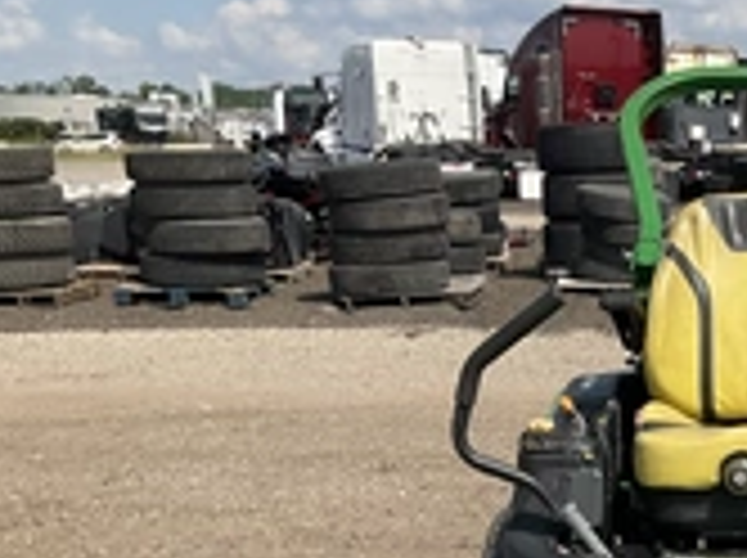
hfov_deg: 26.3
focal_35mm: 70
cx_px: 752
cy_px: 630
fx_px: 1508
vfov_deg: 19.9
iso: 25
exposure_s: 1/1730
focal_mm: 3
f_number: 1.8
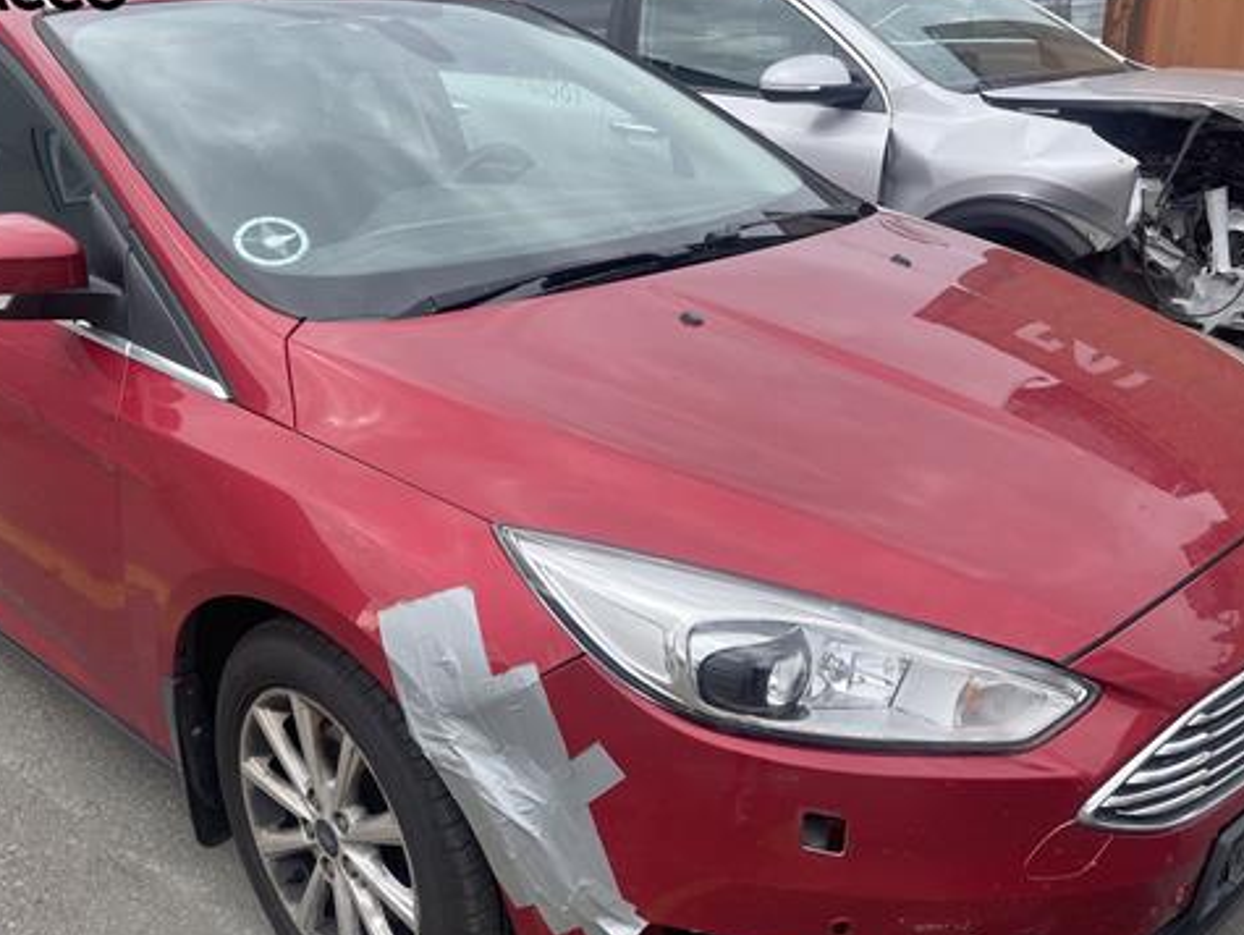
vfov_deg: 40.4
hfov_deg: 52.0
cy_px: 589
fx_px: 1259
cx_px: 464
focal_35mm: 35
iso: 32
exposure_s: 1/739
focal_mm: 4.2
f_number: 1.6
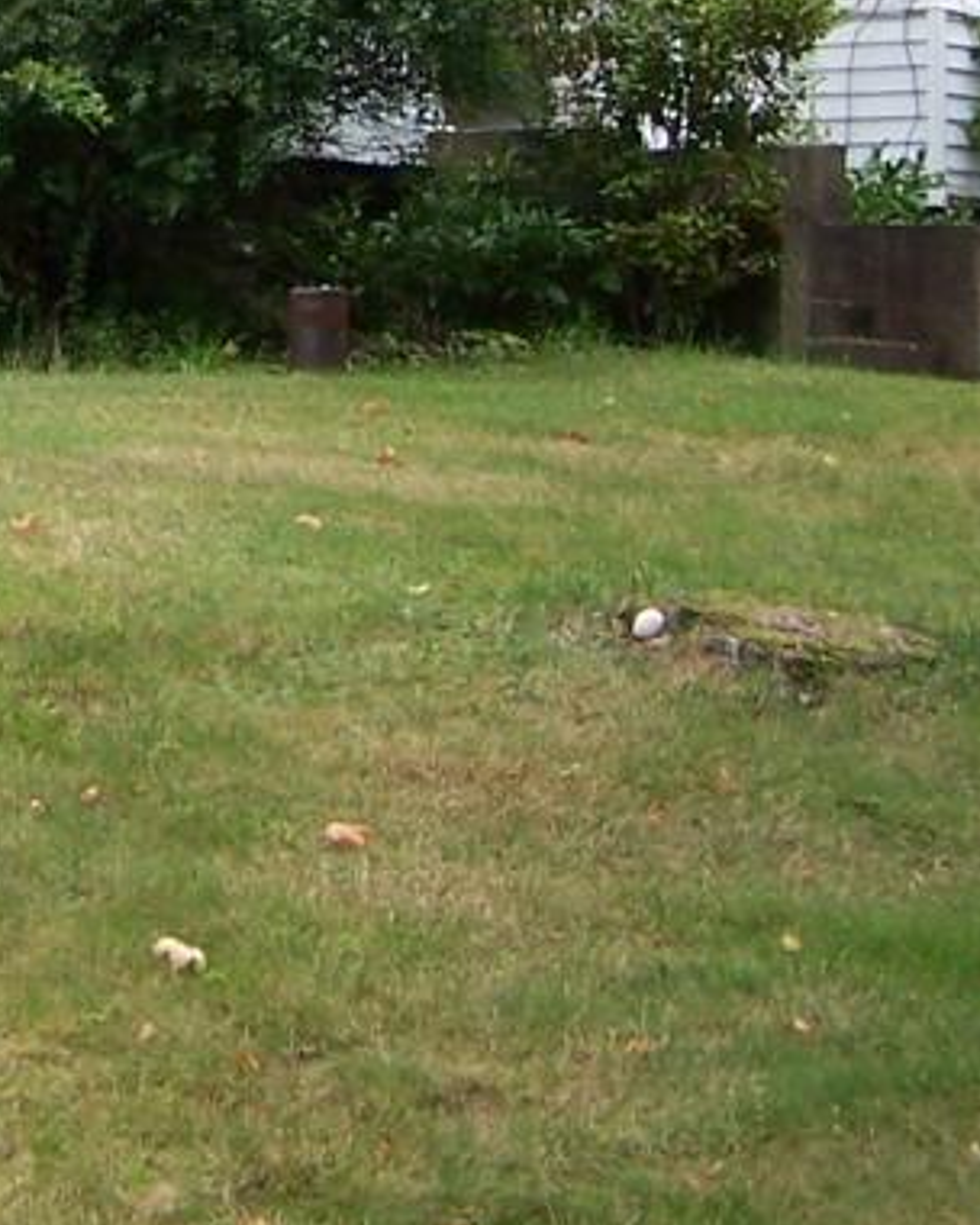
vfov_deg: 14.8
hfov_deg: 12.1
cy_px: -290
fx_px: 4532
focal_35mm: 125
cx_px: -177
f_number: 2.8
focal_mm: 6.3
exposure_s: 1/250
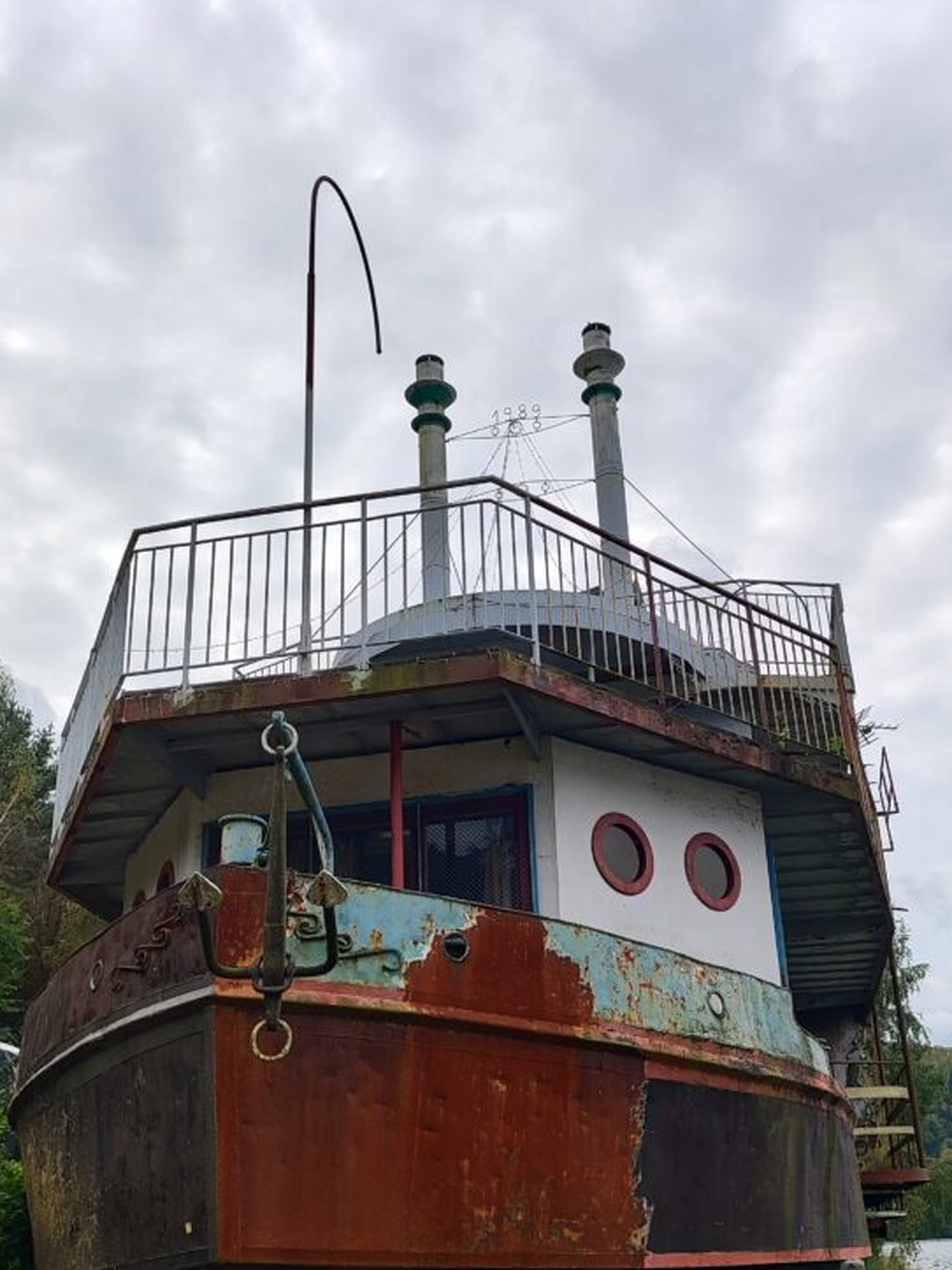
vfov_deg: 53.5
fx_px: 1247
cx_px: 527
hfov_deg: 41.7
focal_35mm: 34
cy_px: 771
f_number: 1.89
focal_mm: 5.89
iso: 50
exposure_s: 1/1057
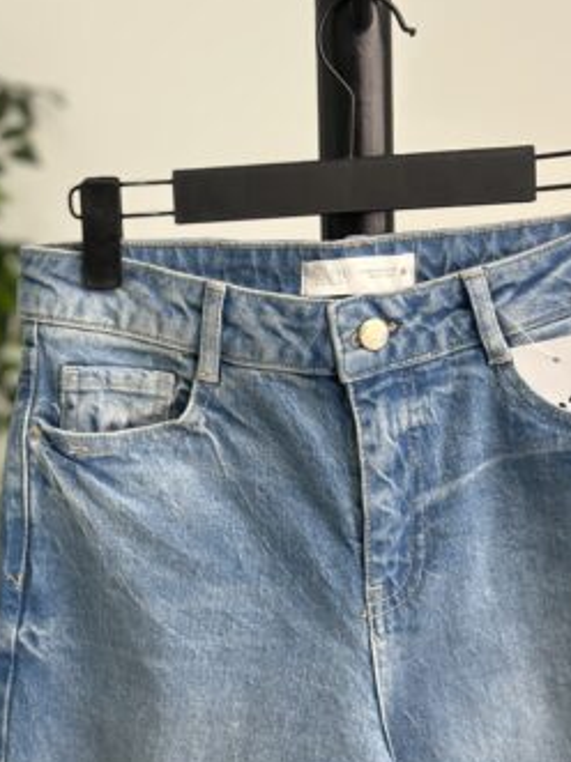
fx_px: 1276
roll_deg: +1.5
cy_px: 407
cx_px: 237
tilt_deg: -7.0
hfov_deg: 25.2
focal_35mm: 58
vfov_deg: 33.2
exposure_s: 1/50
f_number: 1.78
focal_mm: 6.86
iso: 80
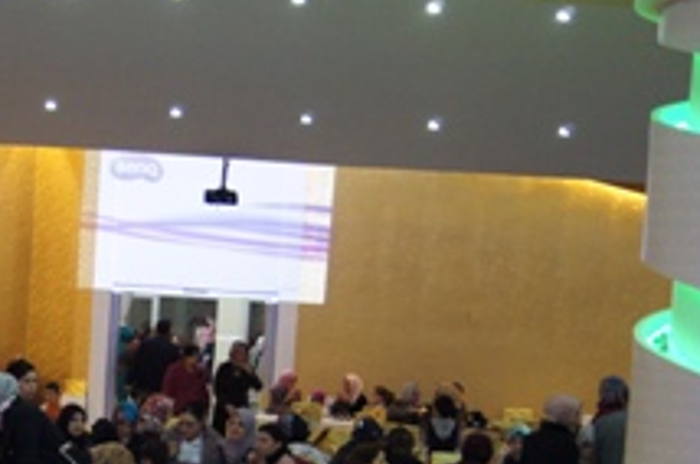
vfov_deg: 15.3
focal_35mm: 88
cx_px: 39
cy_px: 443
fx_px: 1709
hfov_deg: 22.5
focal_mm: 28
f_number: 4.5
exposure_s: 1/50
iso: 1600
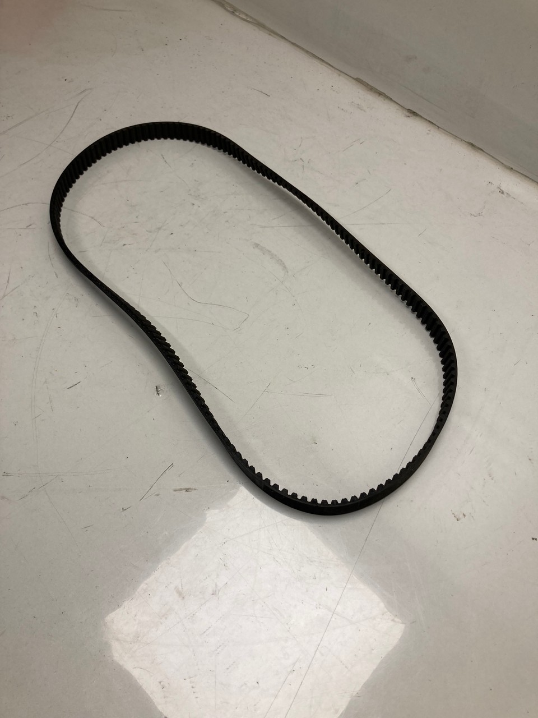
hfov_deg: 49.7
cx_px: 269
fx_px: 580
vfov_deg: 63.4
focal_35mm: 28
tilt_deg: -56.0
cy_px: 359
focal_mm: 3.99
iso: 20
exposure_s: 1/123
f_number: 1.8
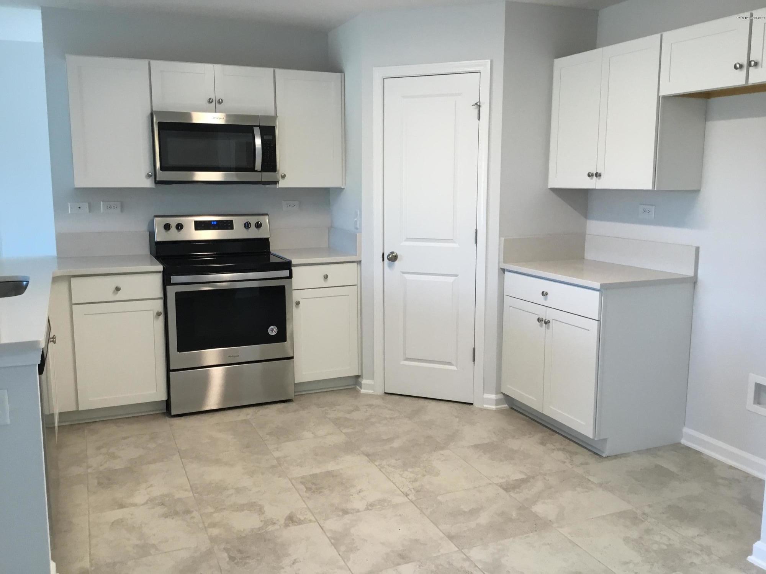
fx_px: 686
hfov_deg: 58.4
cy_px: 287
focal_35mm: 31
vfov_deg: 45.4
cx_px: 383
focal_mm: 3.3
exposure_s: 1/30
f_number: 2.4
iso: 50
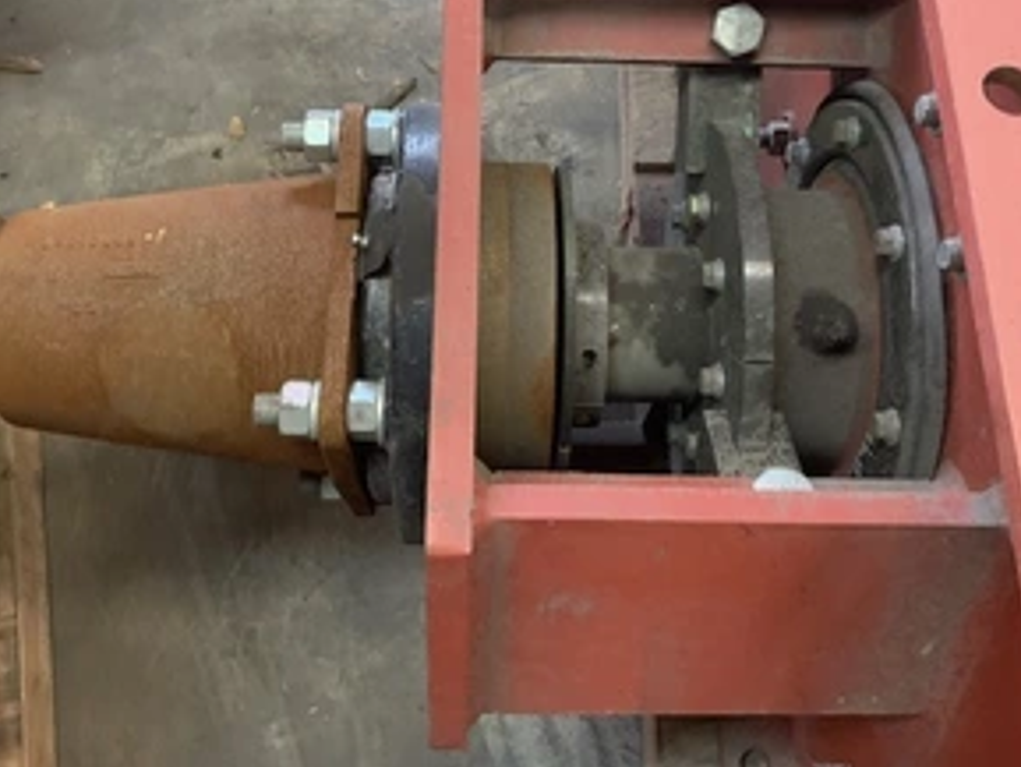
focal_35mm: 36
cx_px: 533
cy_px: 293
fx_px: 1062
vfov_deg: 39.5
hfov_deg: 51.3
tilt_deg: -66.3
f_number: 1.8
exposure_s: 1/30
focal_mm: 4.25
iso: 500
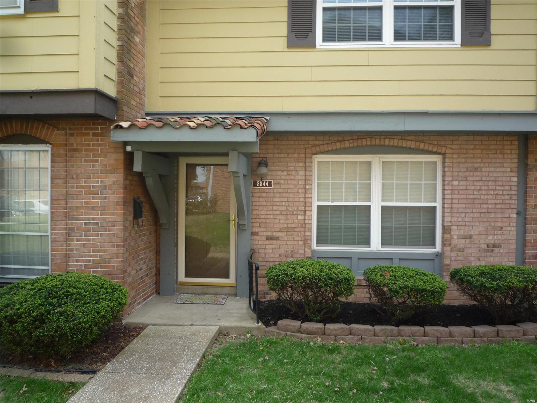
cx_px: 268
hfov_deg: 69.4
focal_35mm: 25
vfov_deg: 54.9
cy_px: 202
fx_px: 388
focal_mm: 4.4
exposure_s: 1/400
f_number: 2.8
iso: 100
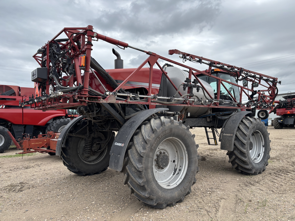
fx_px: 222
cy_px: 110
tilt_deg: +2.4
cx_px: 148
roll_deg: +1.2
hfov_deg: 67.3
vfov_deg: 53.1
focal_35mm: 26
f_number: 1.6
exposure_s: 1/2151
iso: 50
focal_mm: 5.96
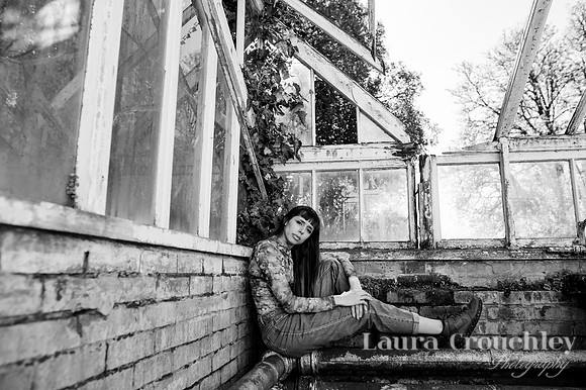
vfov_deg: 50.6
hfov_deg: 70.8
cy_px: 195
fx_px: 412
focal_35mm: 25
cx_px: 293
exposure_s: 1/1250
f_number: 2.8
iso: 320
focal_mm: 24
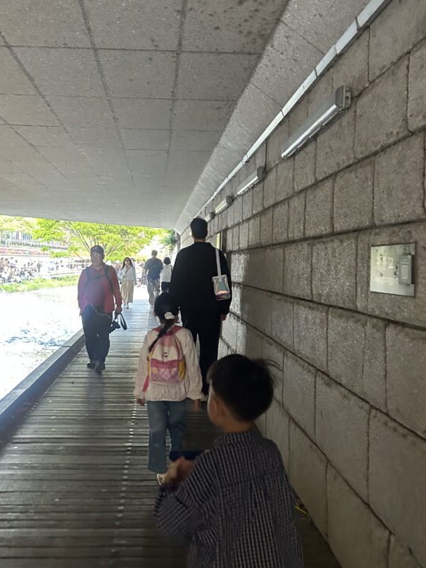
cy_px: 240
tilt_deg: +4.5
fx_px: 591
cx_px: 193
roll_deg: -2.8
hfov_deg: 39.6
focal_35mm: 36
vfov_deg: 51.2
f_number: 1.5
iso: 500
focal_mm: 5.7
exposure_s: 1/60
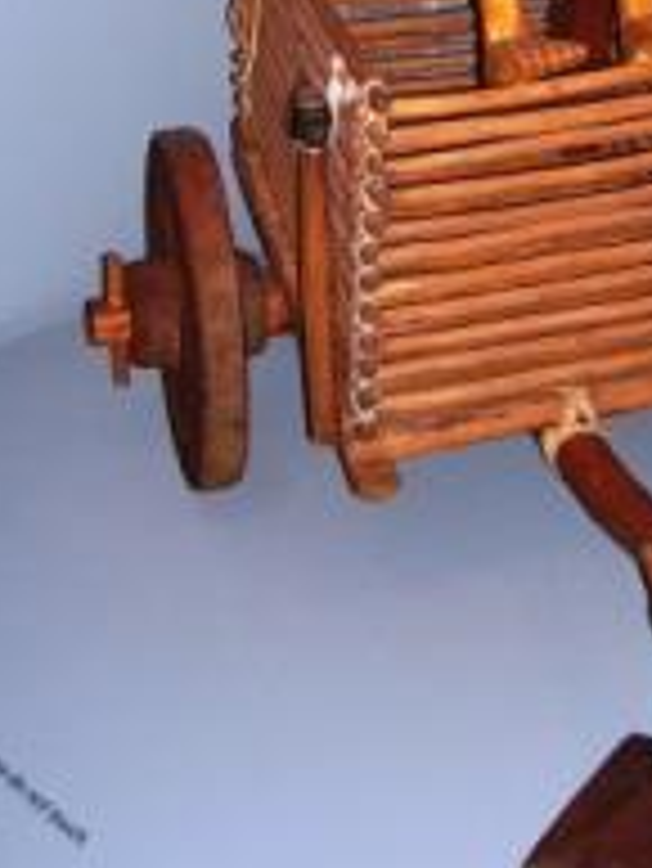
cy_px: -94
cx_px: 576
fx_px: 1982
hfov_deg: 18.4
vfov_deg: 23.2
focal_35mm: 79
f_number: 2.7
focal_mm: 5.6
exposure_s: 1/60
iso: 80
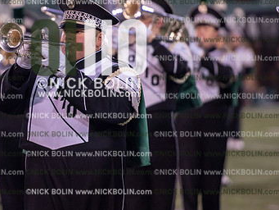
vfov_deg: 4.5
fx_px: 2637
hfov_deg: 6.1
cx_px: 88
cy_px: 59
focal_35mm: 327
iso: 2500
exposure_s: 1/1250
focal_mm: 200
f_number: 2.8
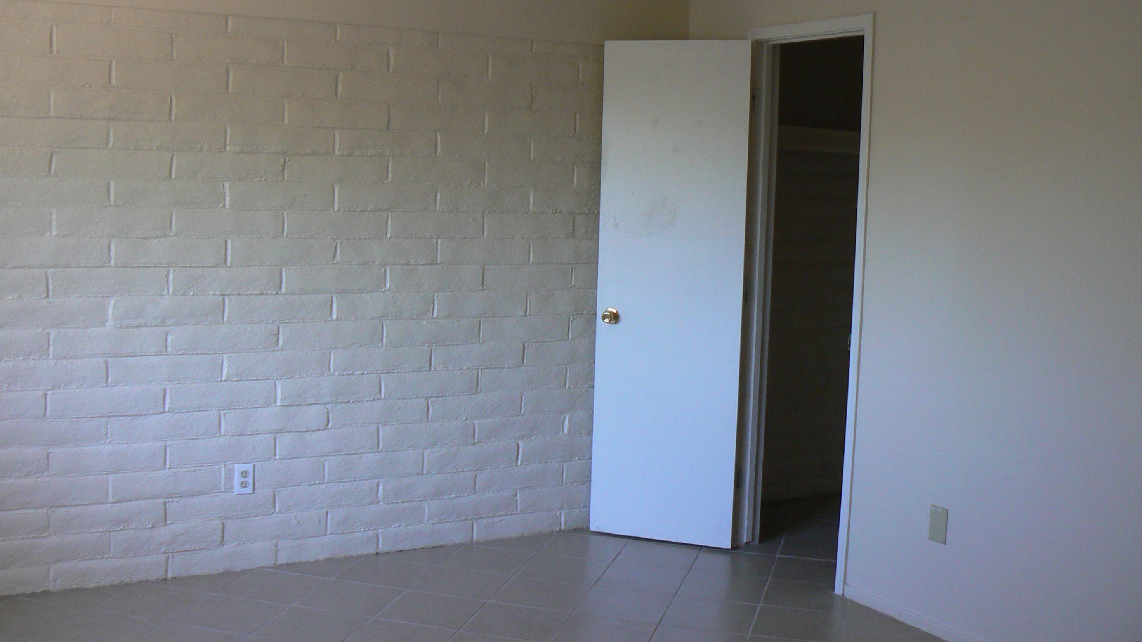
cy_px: 284
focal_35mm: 40
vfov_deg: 29.7
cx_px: 572
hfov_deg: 50.5
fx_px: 1211
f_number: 2.8
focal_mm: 6
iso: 125
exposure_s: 1/30
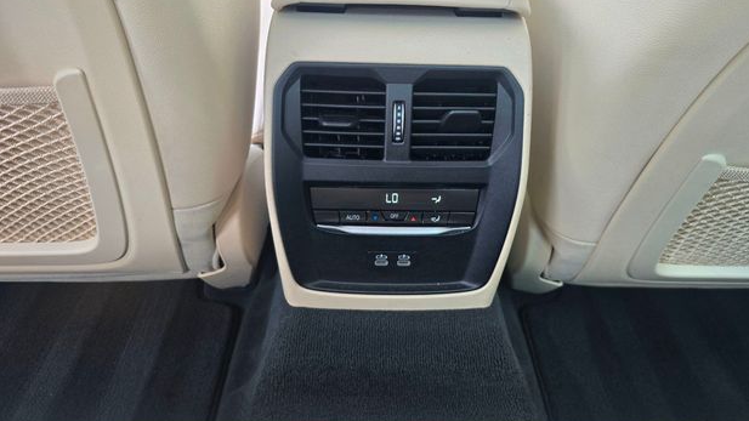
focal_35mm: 26
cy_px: 182
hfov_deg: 71.9
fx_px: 516
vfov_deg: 44.3
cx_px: 387
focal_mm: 6.3
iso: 80
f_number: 1.7
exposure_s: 1/61
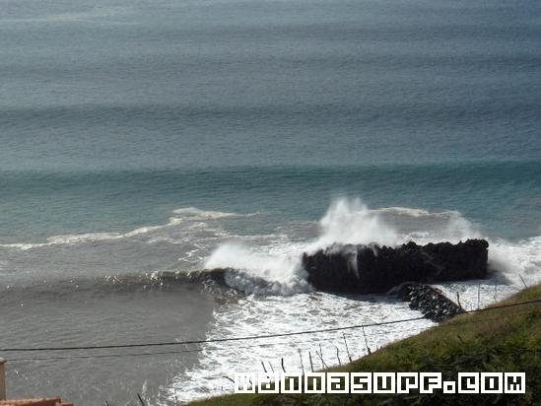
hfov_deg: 16.8
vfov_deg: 12.7
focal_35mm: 117
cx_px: 270
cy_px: 203
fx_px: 1829
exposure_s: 1/980
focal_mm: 24
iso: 100
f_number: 8.4
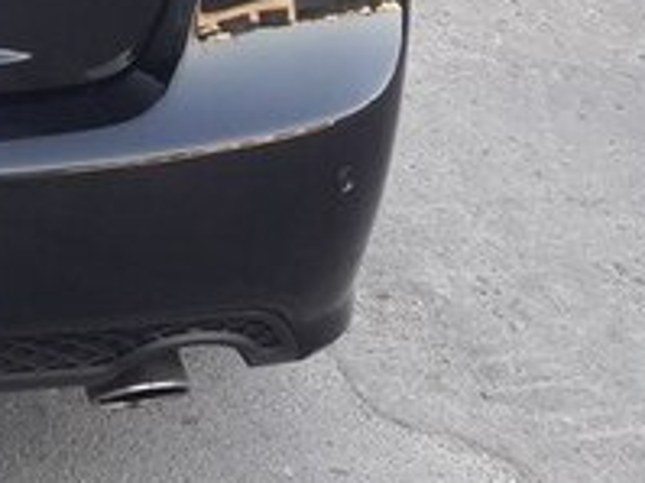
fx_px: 1732
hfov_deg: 19.0
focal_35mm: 93
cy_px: -99
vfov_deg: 15.3
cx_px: -269
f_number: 1.9
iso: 50
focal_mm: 3.7
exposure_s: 1/100
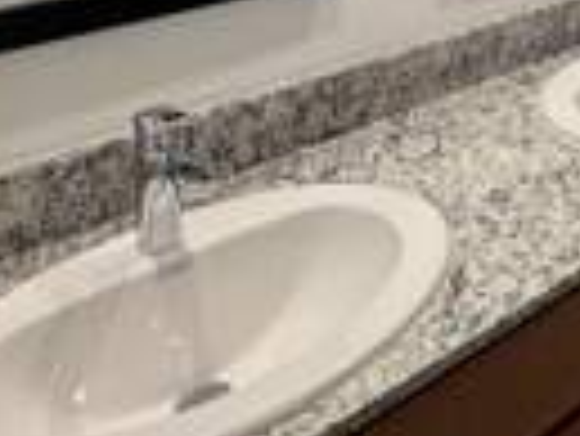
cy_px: -196
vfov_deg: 23.3
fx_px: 872
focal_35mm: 52
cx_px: 733
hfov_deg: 30.1
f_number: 2.2
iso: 200
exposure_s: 1/120
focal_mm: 2.22
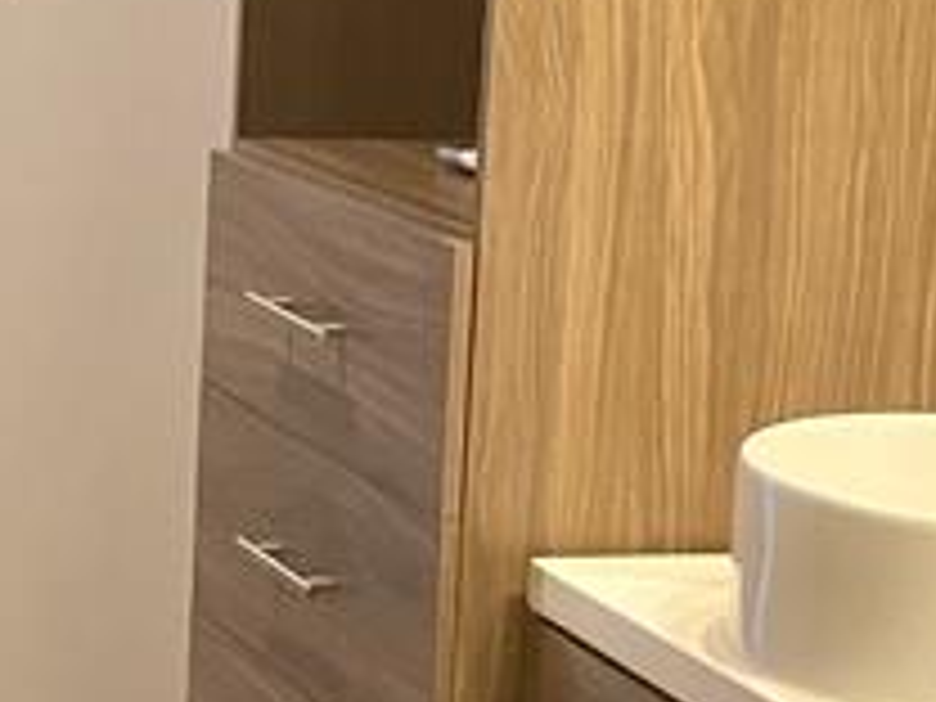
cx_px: 130
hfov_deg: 15.3
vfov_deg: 11.6
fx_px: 3461
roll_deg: -1.6
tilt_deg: -9.5
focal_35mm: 128
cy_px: 292
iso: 400
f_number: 1.6
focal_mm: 5.1
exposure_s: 1/60
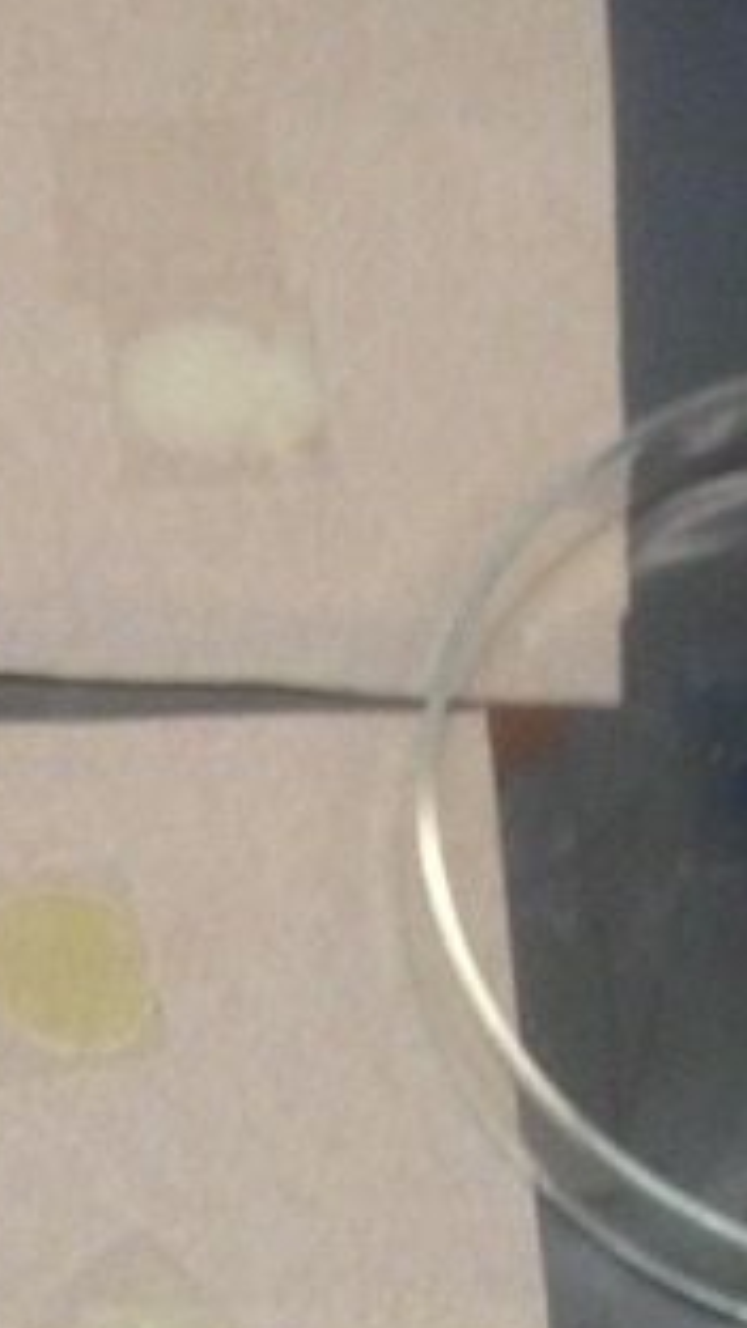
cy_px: 2508
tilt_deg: -74.3
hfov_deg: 8.7
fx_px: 4861
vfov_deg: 13.7
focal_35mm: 138
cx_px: -191
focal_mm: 4.12
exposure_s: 1/30
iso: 50
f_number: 2.4
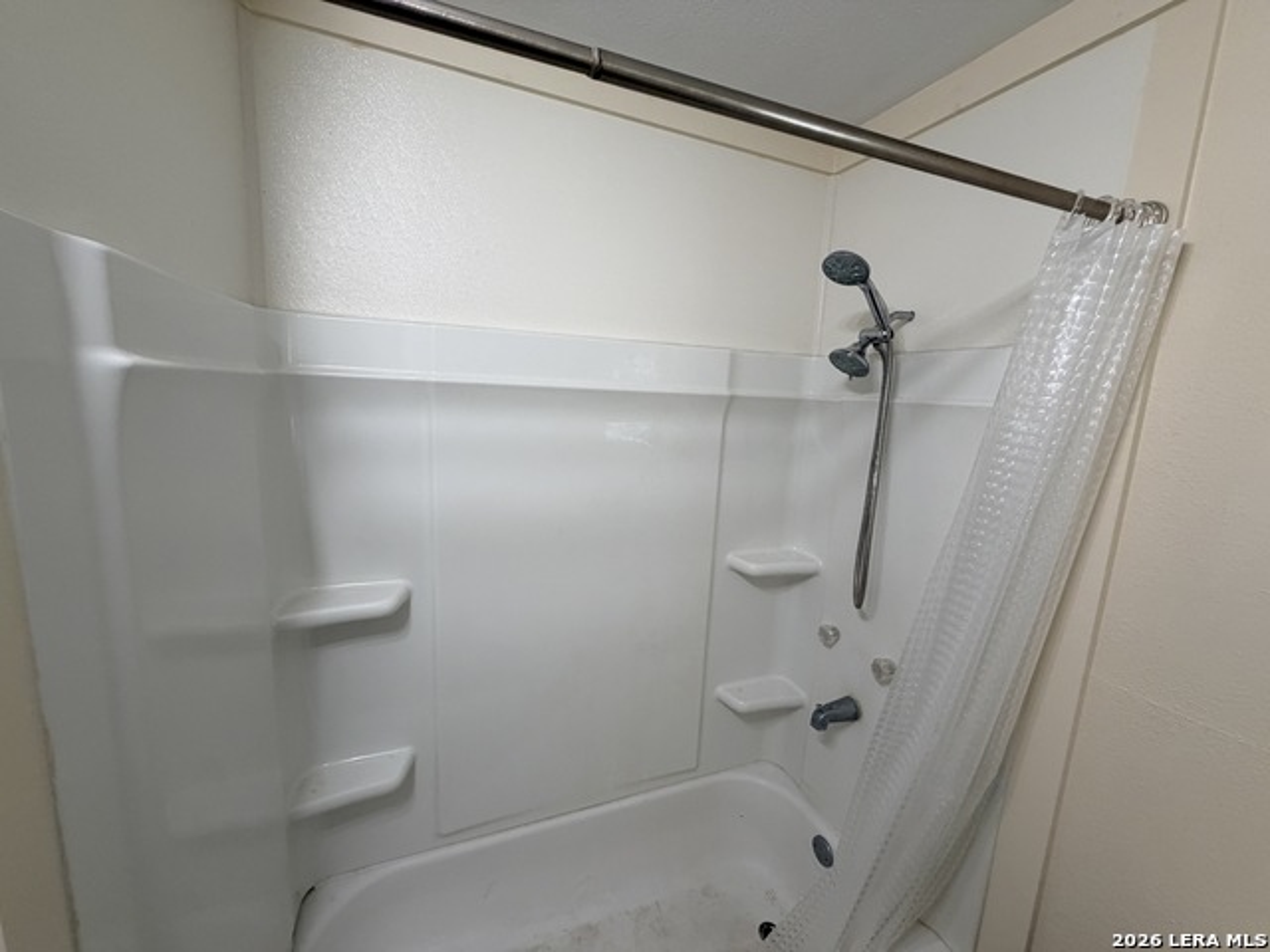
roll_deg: -3.0
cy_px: 476
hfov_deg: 102.1
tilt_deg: -8.7
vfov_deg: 85.7
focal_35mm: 14
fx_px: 514
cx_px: 635
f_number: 2.2
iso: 160
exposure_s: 1/120
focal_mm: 2.22
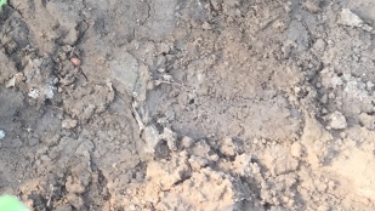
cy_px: -119
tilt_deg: -53.4
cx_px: -81
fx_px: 1084
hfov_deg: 18.5
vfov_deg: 10.7
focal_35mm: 109
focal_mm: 4.15
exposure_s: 1/119
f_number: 2.2
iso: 32
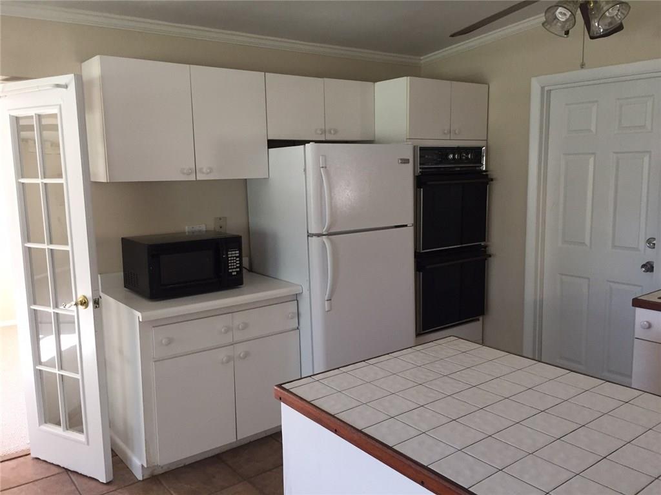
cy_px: 248
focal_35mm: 29
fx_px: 554
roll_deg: -1.2
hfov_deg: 61.7
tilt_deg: -7.9
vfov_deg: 48.2
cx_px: 330
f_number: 2.2
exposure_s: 1/30
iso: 50
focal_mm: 4.15
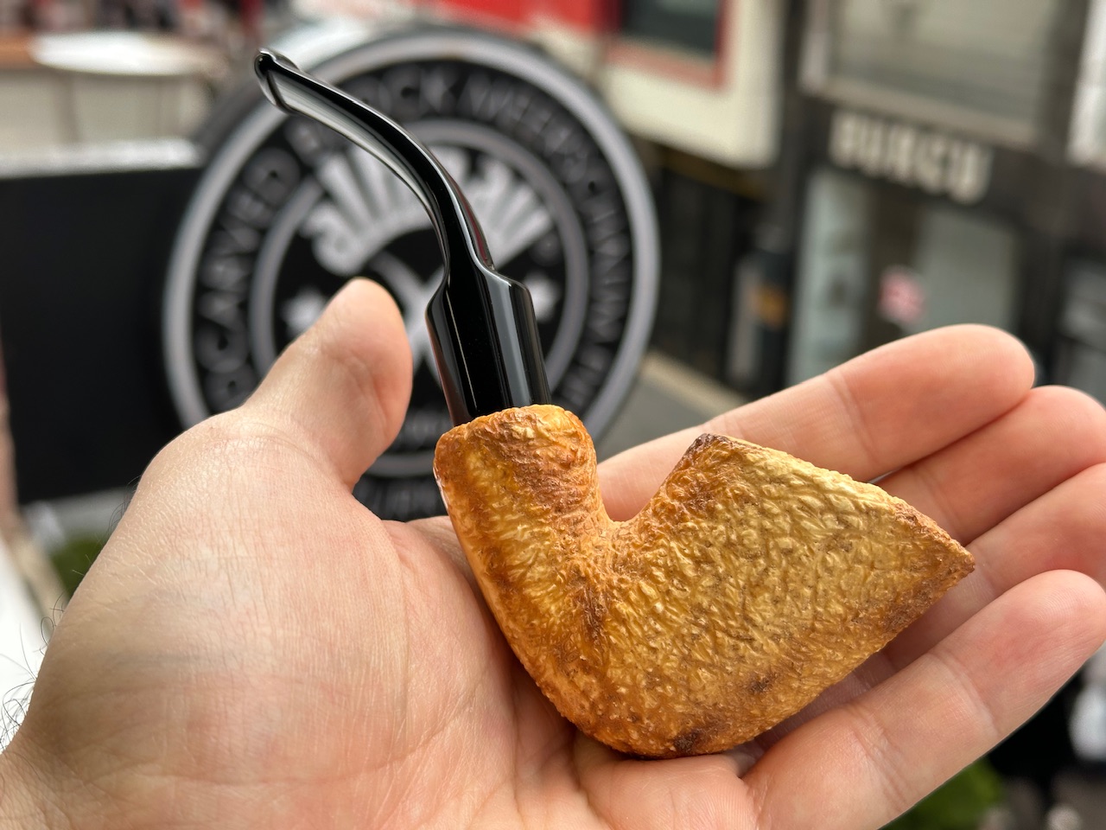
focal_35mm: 48
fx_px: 1534
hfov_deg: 39.7
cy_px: 415
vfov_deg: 30.3
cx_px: 553
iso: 50
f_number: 1.78
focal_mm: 6.86
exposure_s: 1/208
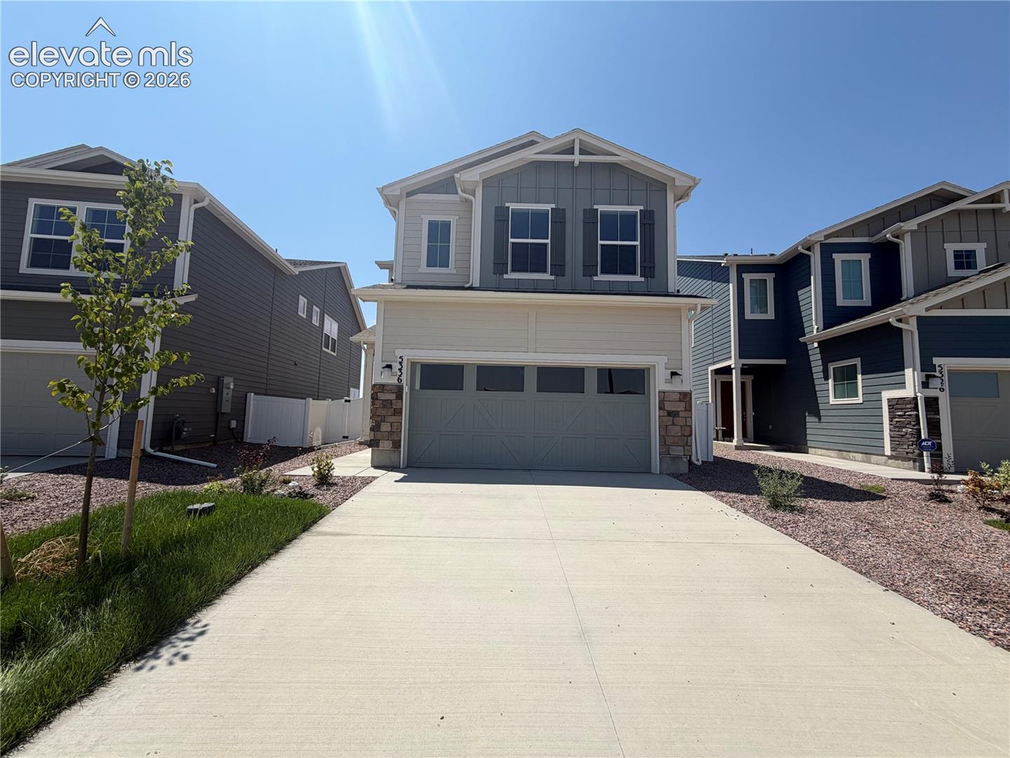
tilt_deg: +5.5
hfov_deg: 102.1
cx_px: 505
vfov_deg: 85.7
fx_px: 408
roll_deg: -1.5
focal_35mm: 14
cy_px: 379
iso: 20
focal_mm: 2.22
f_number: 2.2
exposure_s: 1/1235
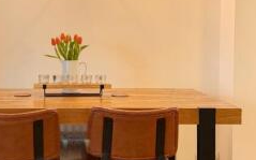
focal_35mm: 62
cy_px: 38
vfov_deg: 20.7
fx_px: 432
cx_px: 78
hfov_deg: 32.6
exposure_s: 1/50
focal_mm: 6.76
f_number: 1.78
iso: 160
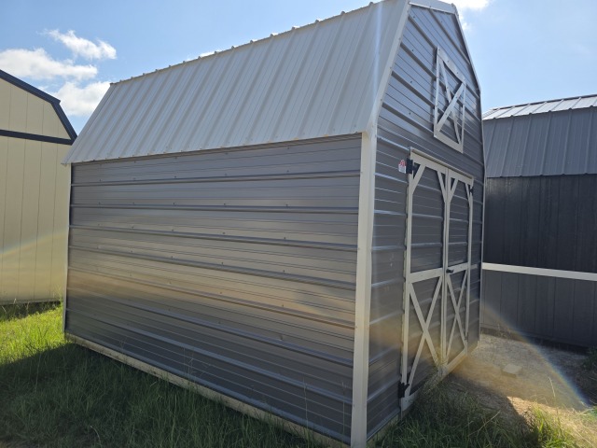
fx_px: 397
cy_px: 224
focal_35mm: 23
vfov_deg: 58.9
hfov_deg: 73.9
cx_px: 298
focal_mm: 6.3
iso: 80
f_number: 1.7
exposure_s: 1/5296
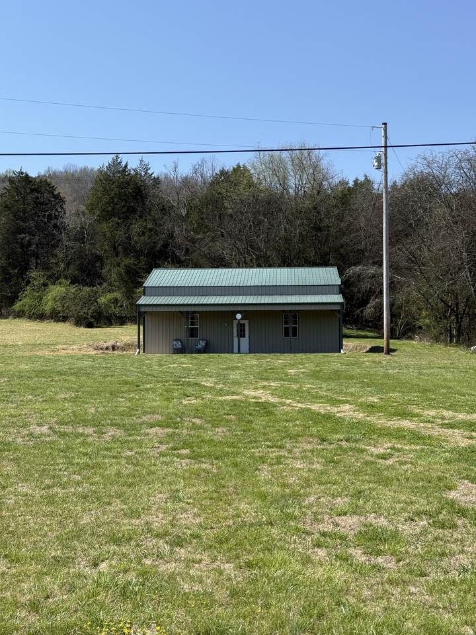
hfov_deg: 30.3
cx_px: 238
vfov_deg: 39.7
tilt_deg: +3.2
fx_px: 880
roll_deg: +0.5
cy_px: 318
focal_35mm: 48
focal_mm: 6.76
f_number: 1.78
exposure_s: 1/3704
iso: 64
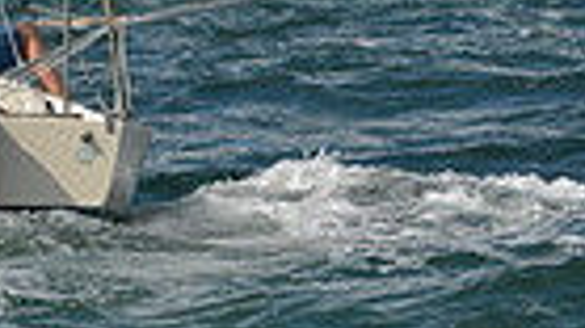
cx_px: -213
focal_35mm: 874
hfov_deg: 2.5
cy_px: -807
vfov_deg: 1.4
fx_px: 13550
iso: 200
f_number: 8
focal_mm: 200
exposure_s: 1/1250
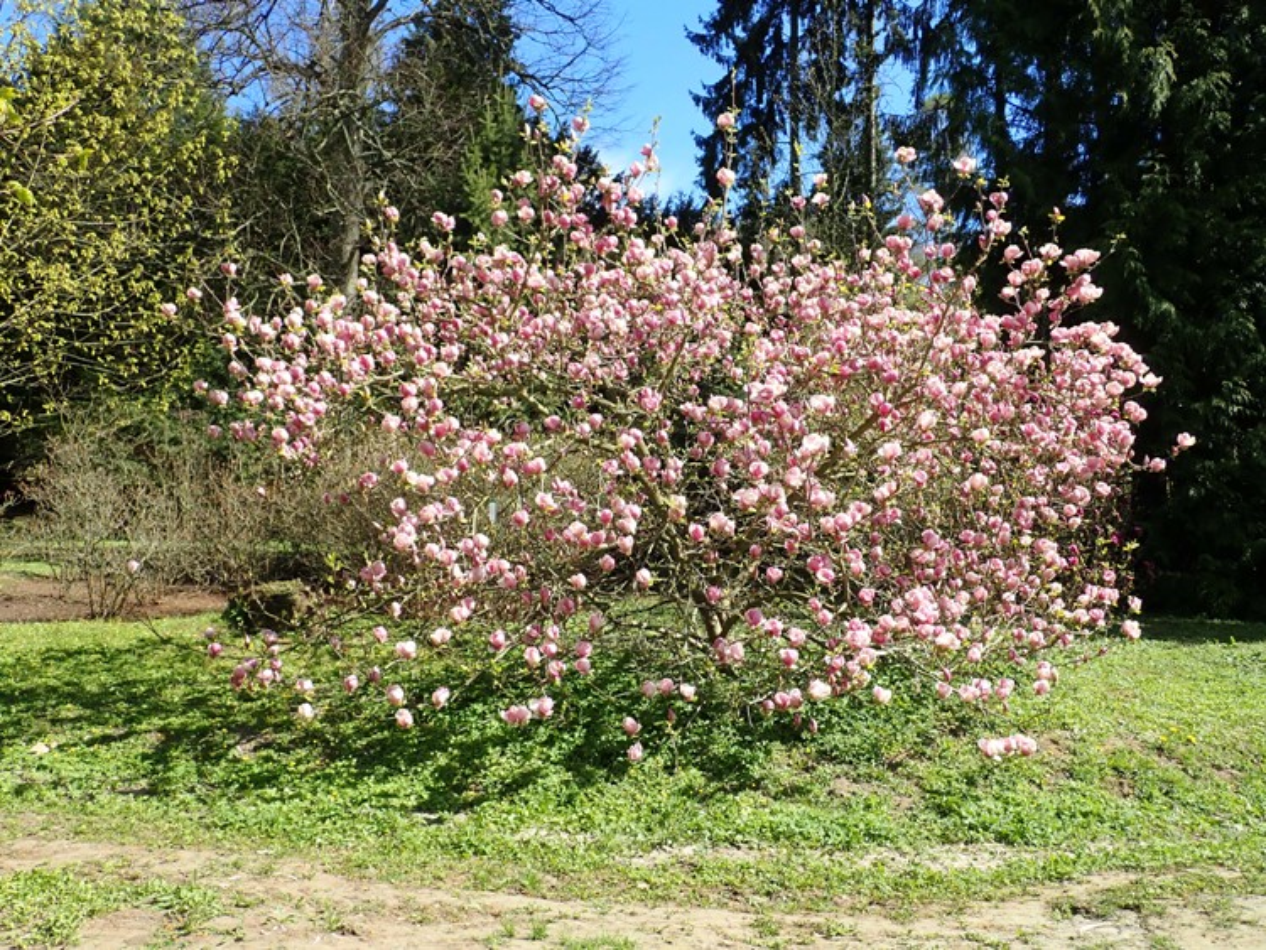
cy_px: 475
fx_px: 1098
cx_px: 633
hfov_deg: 59.9
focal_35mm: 30
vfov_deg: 46.8
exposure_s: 1/640
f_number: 3.2
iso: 100
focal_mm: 5.5
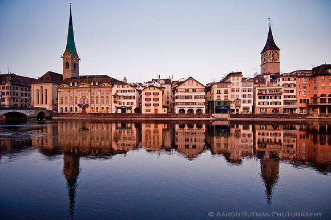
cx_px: 166
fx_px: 165
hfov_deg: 90.1
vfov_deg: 67.2
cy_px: 110
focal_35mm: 18
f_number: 4
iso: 200
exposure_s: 1/50
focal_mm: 12
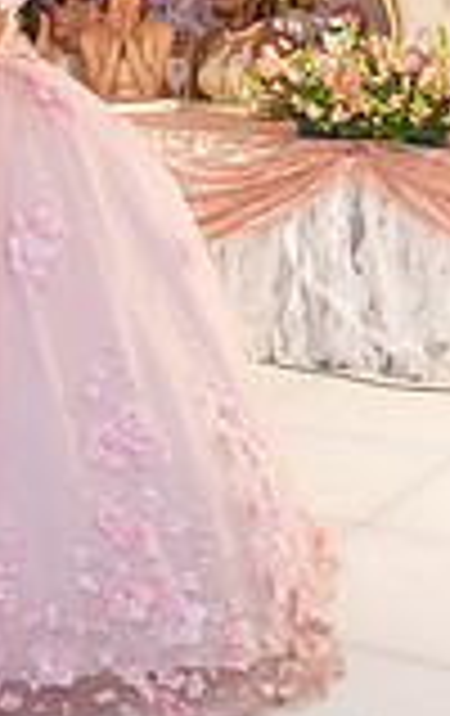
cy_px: 101
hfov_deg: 14.7
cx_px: 108
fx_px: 1739
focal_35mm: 89
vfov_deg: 22.8
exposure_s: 1/160
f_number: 4
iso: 1250
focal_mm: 24
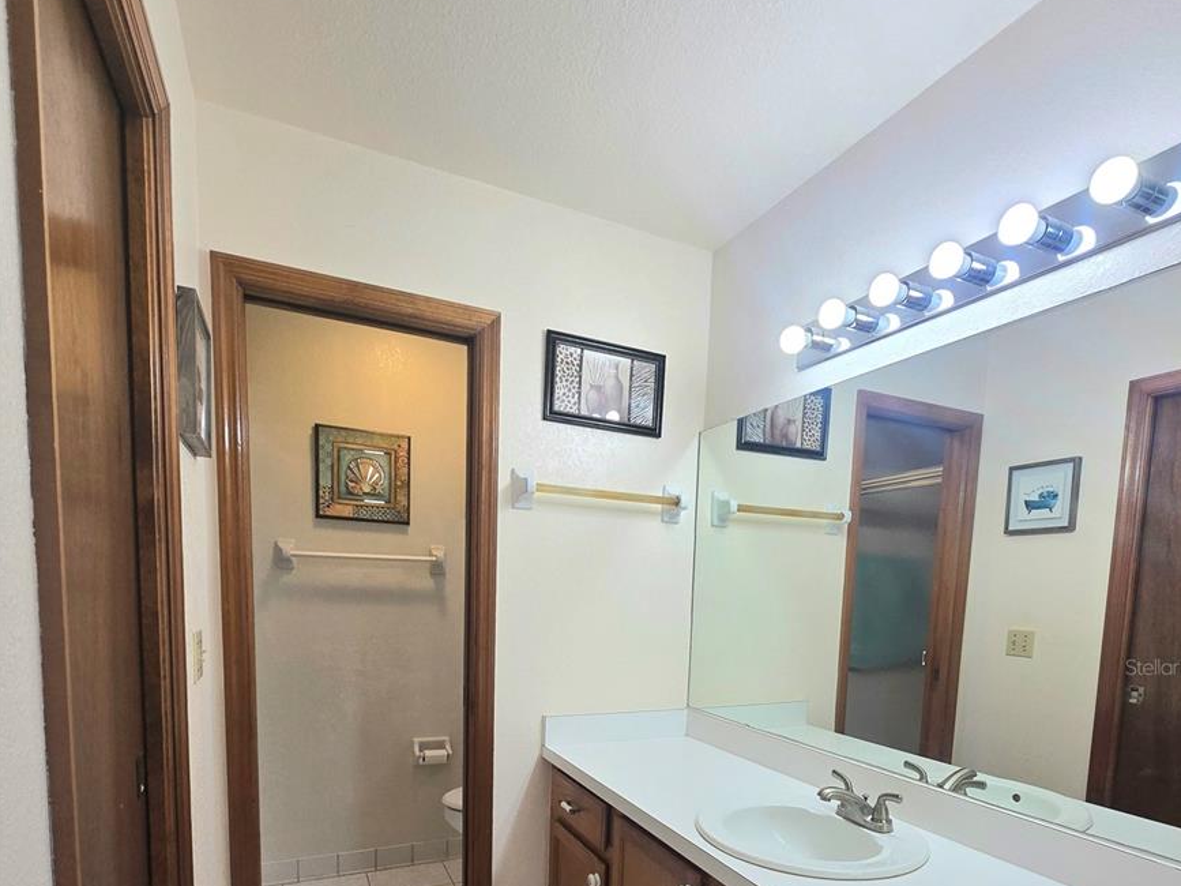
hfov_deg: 87.7
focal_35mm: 18
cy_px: 667
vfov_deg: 67.0
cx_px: 609
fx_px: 614
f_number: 2.2
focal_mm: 2.2
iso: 50
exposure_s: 1/120
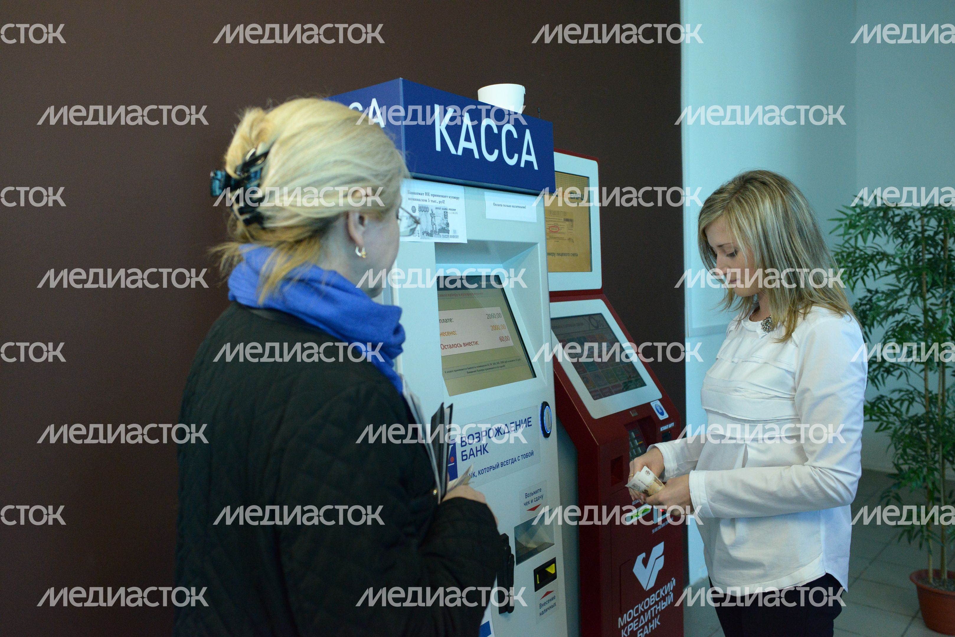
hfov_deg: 65.5
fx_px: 743
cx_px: 478
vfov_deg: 46.4
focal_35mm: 28
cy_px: 318
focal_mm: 28
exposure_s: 1/320
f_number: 4.5
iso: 4000
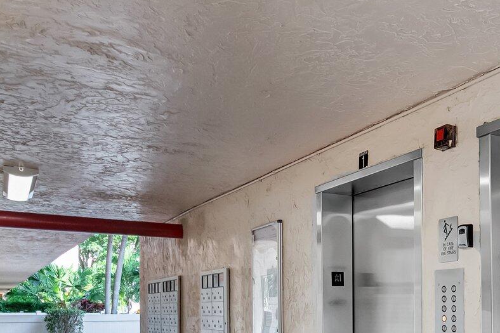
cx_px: 386
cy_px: 317
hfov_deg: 47.4
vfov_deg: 32.1
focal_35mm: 39
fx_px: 542
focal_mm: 10
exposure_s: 1/25
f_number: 8
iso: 1000
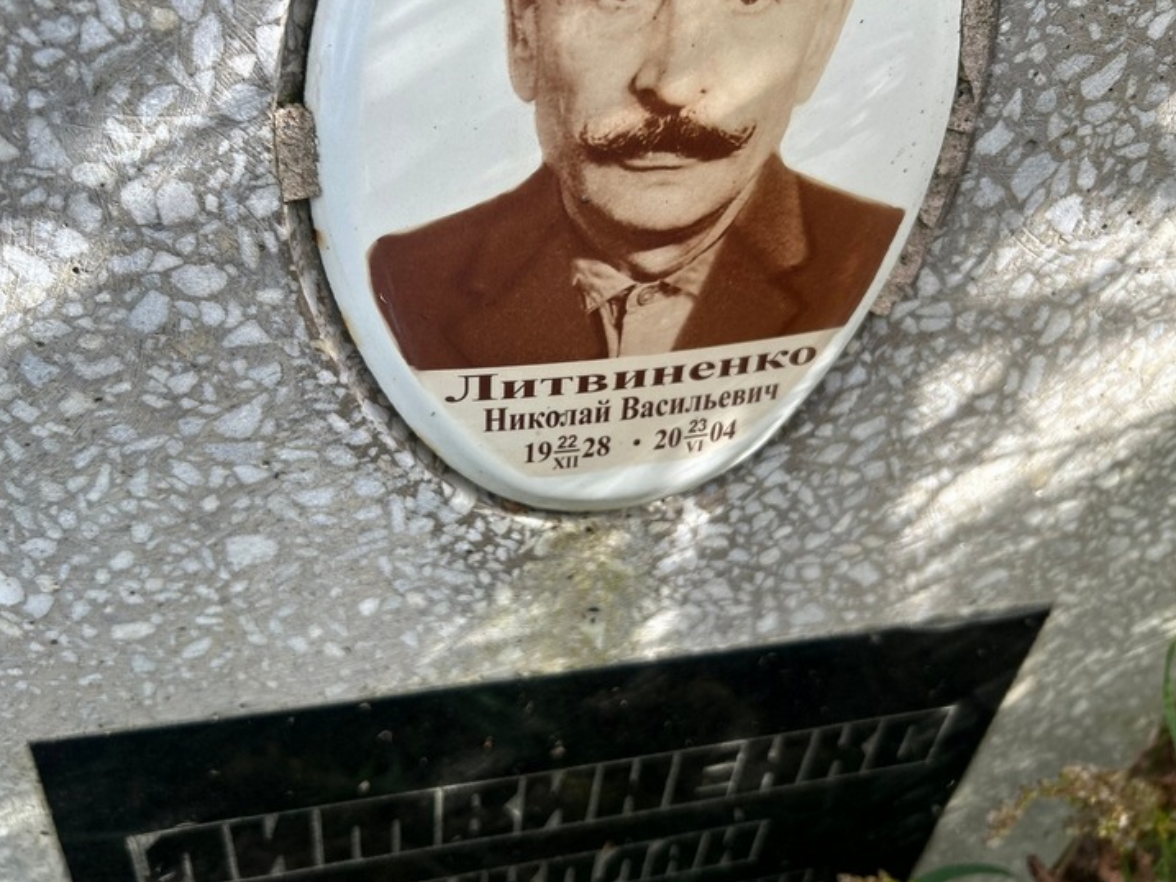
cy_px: 400
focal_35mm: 29
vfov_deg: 48.2
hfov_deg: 61.5
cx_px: 528
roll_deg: -8.8
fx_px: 985
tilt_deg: -38.9
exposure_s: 1/471
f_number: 1.5
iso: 50
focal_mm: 5.7
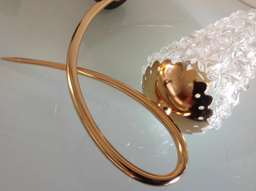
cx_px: 128
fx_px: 258
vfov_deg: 40.6
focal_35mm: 35
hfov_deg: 52.7
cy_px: 96
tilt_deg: -56.8
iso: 64
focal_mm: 4.28
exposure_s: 1/15
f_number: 2.4
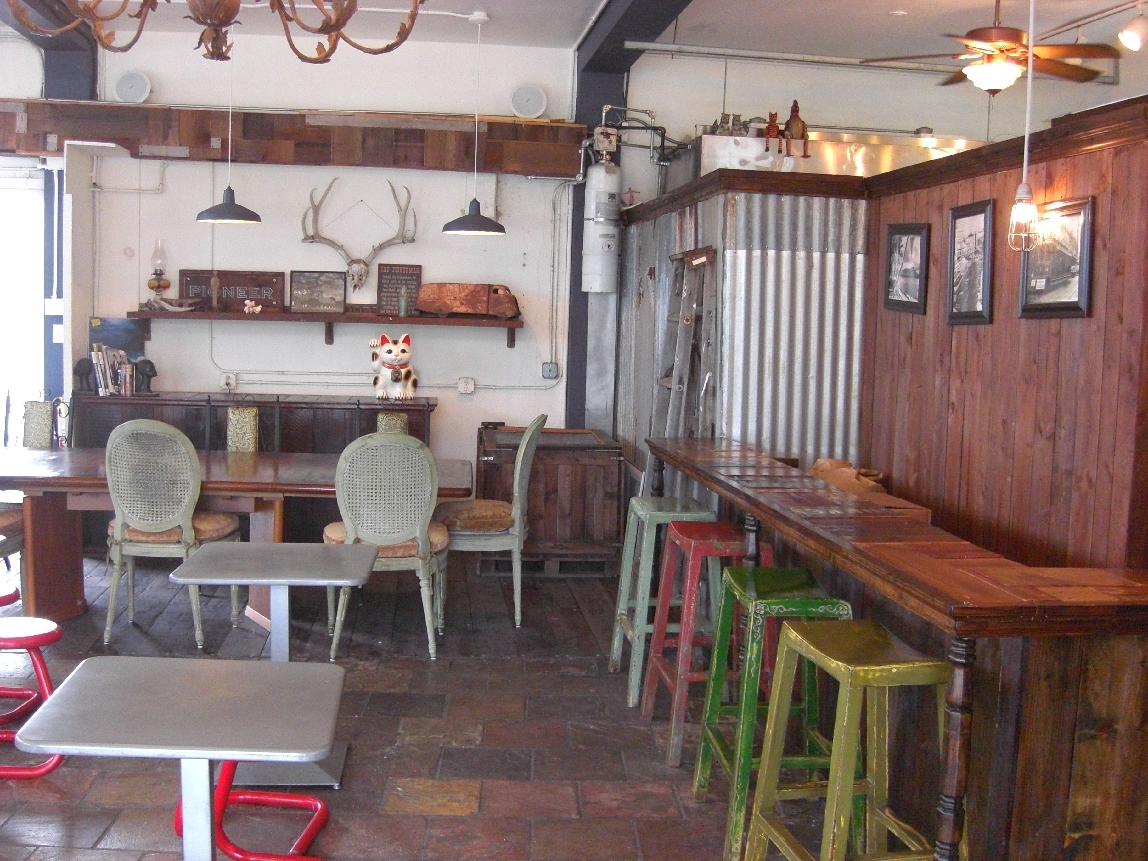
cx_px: 574
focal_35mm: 38
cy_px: 430
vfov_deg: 37.7
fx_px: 1260
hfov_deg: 49.0
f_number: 2.8
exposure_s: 1/80
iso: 800
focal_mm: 7.9
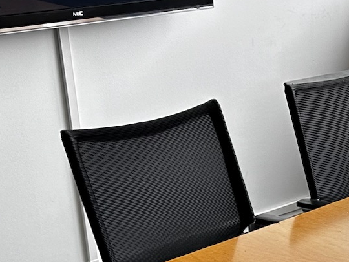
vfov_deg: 14.5
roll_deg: -1.6
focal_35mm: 91
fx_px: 917
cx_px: 352
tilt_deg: -31.6
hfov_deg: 20.8
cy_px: 451
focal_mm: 6.86
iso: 64
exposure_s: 1/121
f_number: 1.78
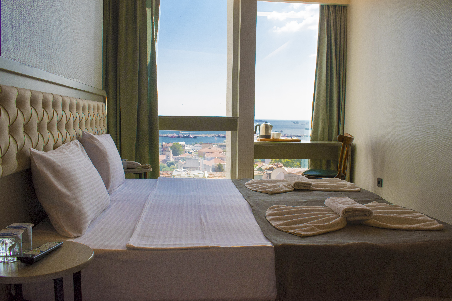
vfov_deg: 41.7
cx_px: 226
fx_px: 395
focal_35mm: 32
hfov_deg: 59.5
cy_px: 150
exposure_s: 1/200
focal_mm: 21
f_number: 7.1
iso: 400
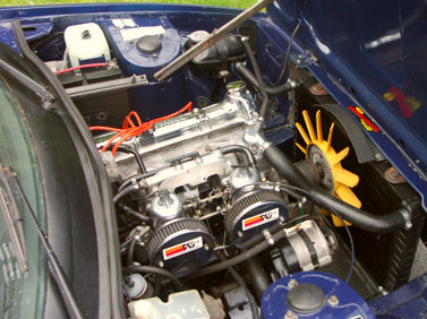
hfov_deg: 47.4
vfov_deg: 36.8
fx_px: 481
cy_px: 158
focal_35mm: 39
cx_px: 268
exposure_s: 1/25
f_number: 2.8
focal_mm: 7.5
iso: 100
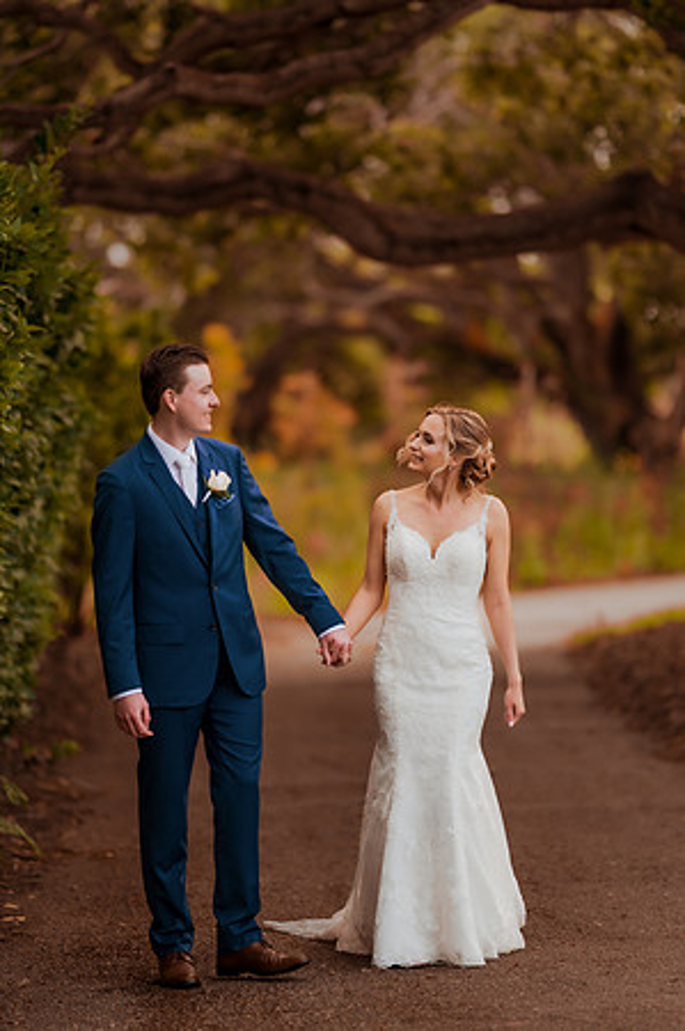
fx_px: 3862
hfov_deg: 10.1
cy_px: 516
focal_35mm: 135
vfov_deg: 15.2
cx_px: 342
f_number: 1.8
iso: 320
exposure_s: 1/1000
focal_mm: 135
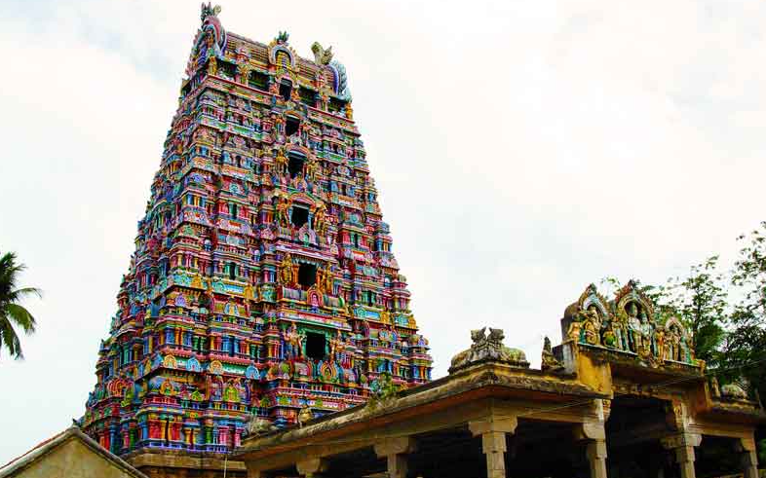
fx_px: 856
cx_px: 385
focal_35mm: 41
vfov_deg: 31.2
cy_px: 278
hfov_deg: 48.2
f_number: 4.9
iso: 79
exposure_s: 1/627
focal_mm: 6.3
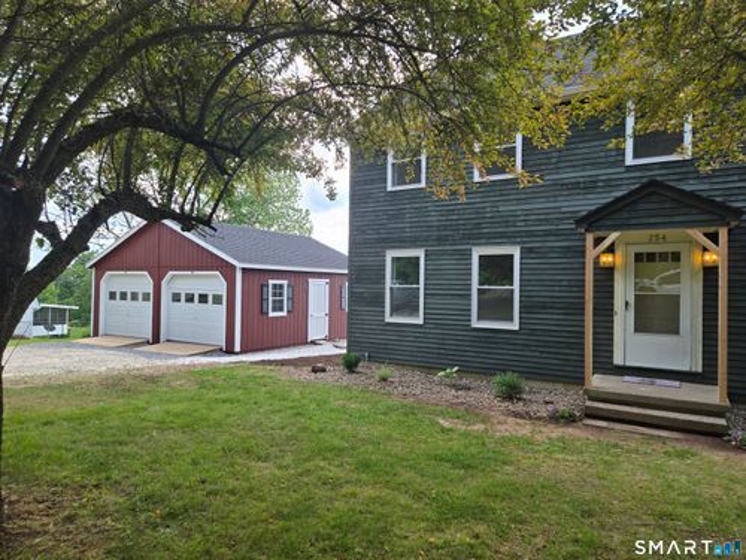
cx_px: 373
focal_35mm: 23
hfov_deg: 73.9
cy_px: 280
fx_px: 496
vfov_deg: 58.9
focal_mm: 5.4
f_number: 1.8
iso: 25
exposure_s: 1/458
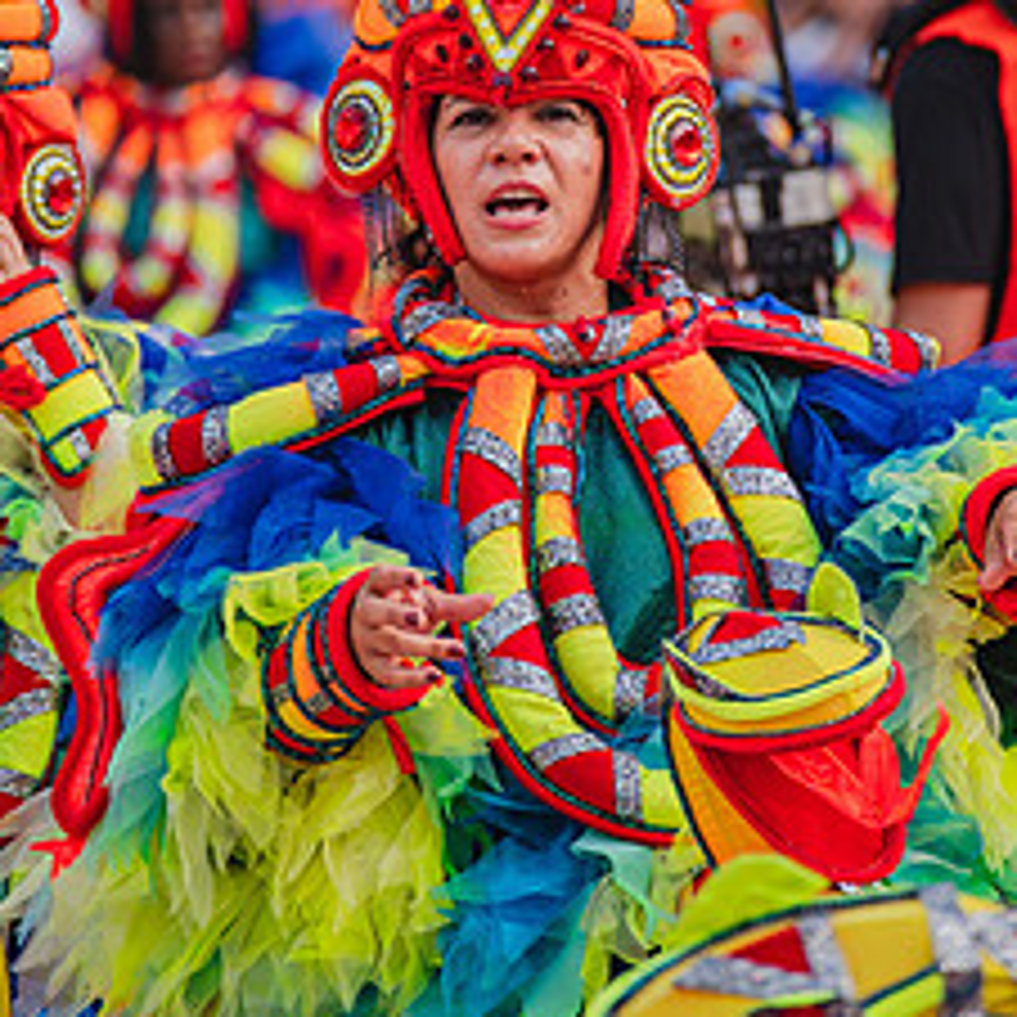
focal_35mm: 507
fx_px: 16852
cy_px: 220
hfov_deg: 3.5
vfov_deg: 3.5
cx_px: 601
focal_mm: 300
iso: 640
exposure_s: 1/1600
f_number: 5.6
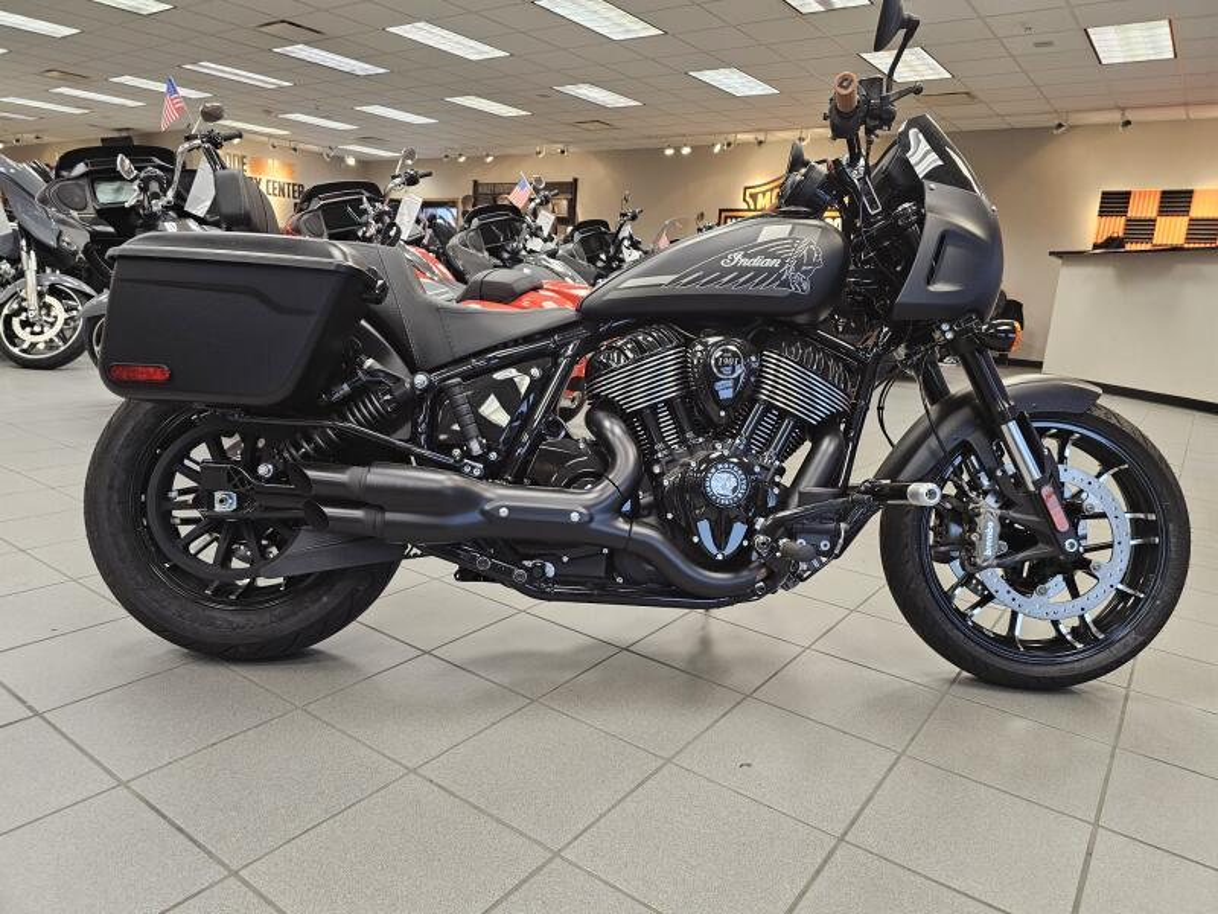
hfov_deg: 73.9
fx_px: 809
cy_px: 457
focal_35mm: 23
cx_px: 609
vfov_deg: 58.9
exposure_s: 1/120
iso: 400
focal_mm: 6.3
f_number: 1.7
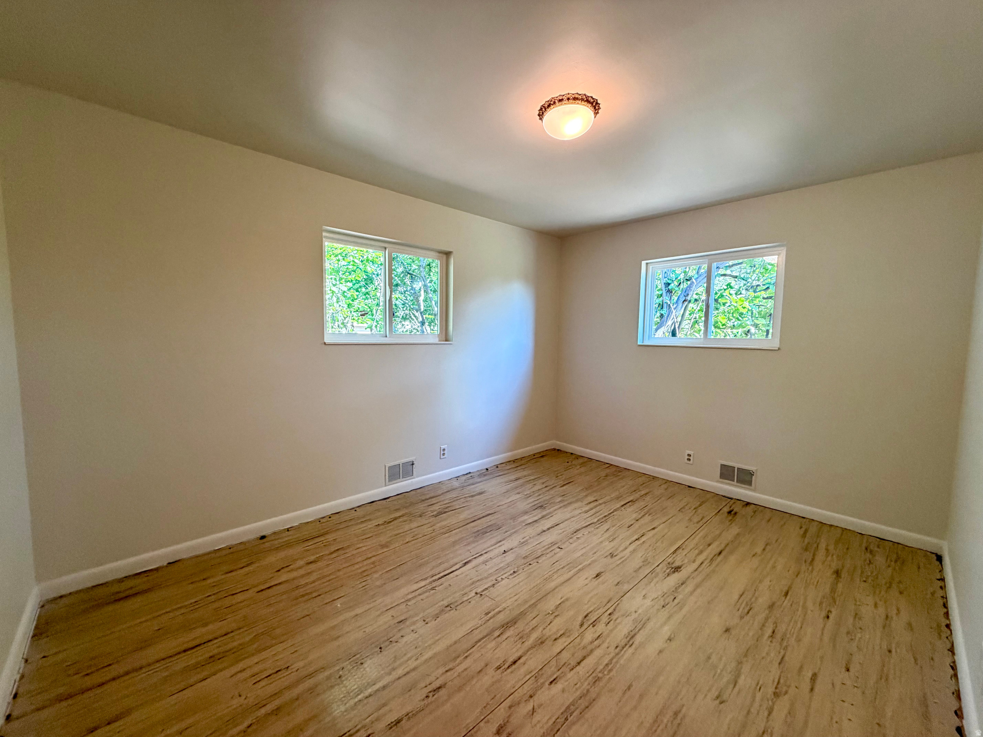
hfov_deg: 102.1
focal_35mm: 14
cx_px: 492
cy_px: 368
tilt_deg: -5.1
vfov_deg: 85.7
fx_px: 398
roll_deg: -0.3
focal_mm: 2.22
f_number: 2.2
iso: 250
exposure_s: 1/60
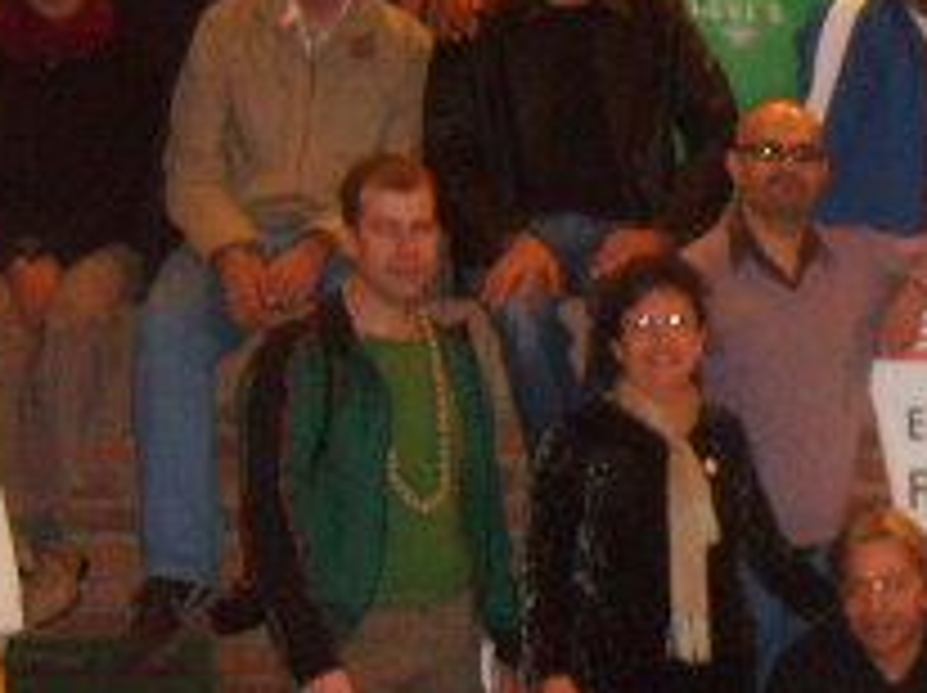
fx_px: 2916
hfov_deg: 16.9
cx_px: 1228
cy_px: 459
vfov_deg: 13.5
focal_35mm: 109
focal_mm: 5.8
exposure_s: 1/45
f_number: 2.8
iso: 253
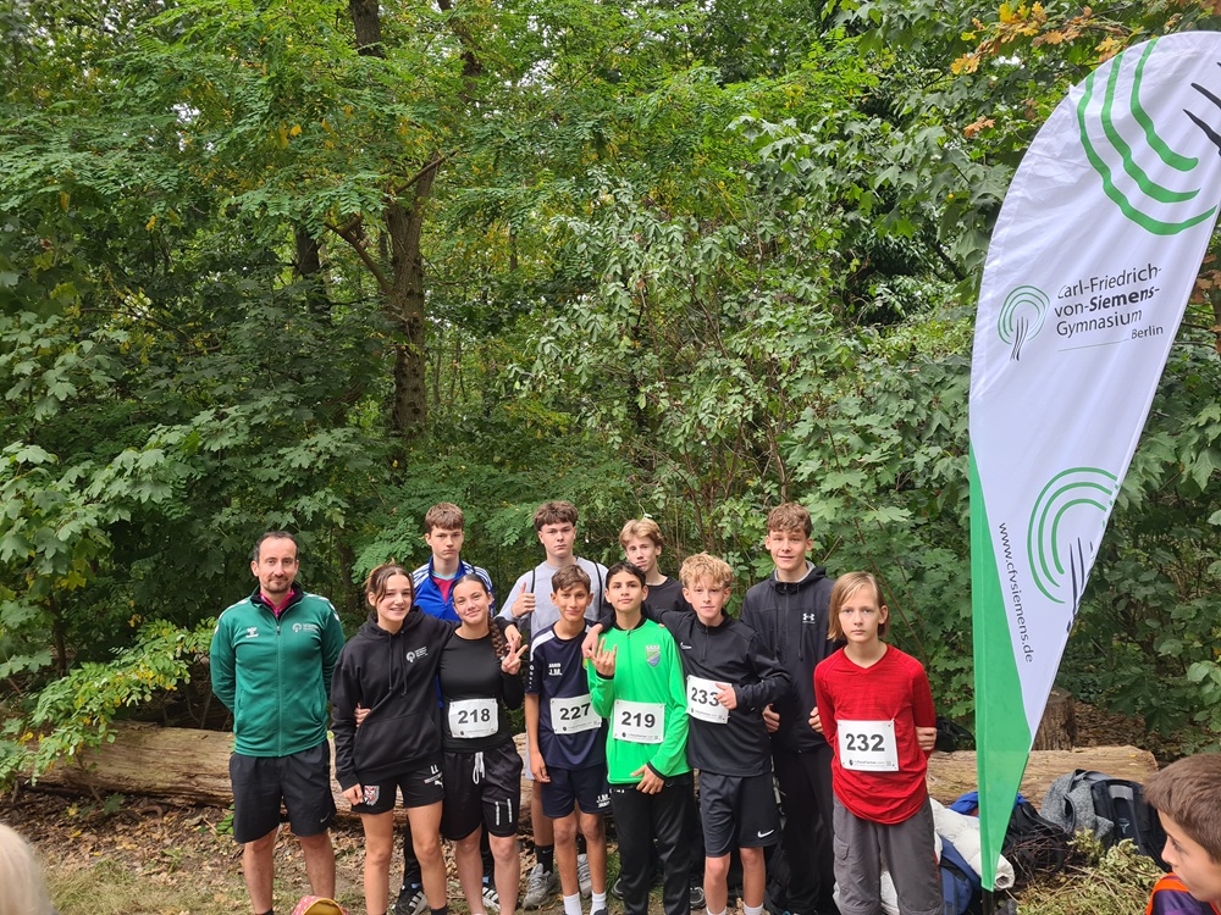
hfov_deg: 67.3
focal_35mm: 26
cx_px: 610
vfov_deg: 53.1
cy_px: 458
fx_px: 917
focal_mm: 5.4
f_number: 1.8
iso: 100
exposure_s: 1/100
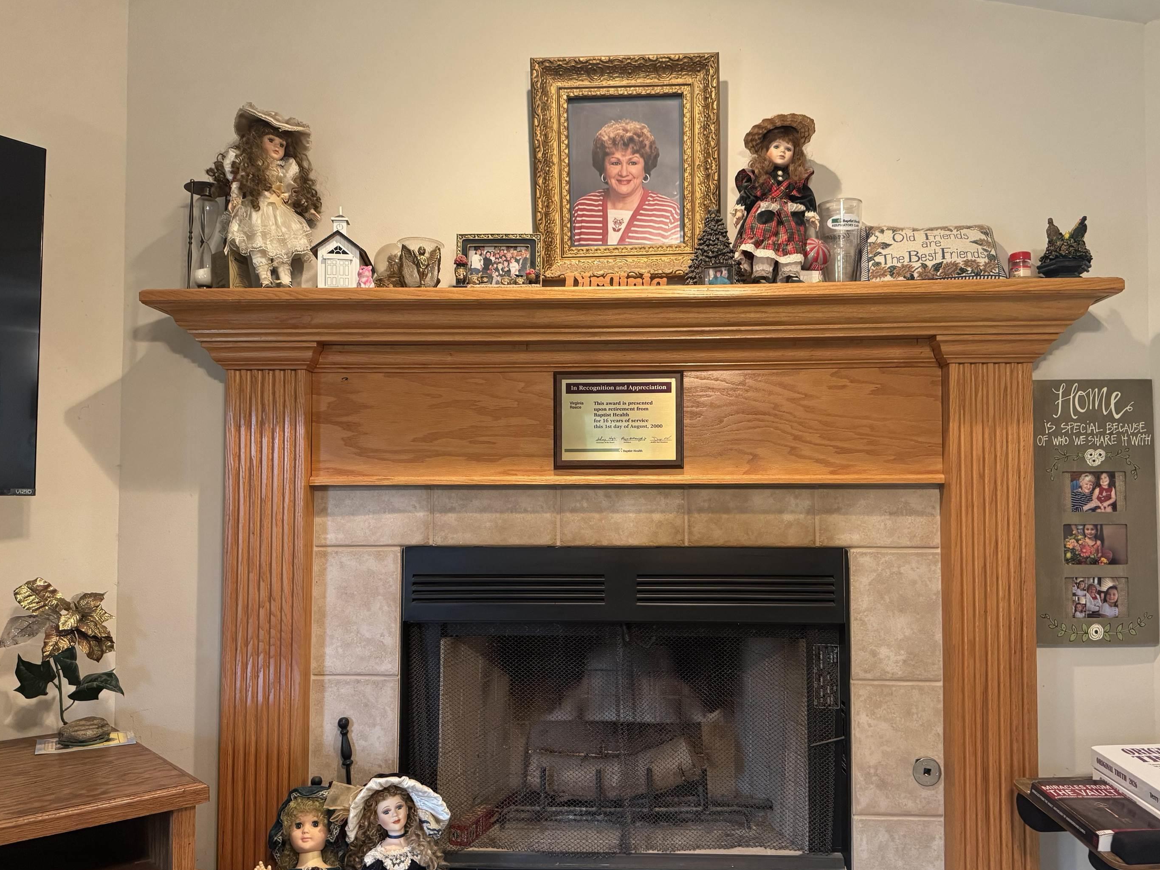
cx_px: 595
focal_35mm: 27
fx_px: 905
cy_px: 481
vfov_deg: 51.3
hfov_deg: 65.3
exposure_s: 1/60
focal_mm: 6.76
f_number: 1.78
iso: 400
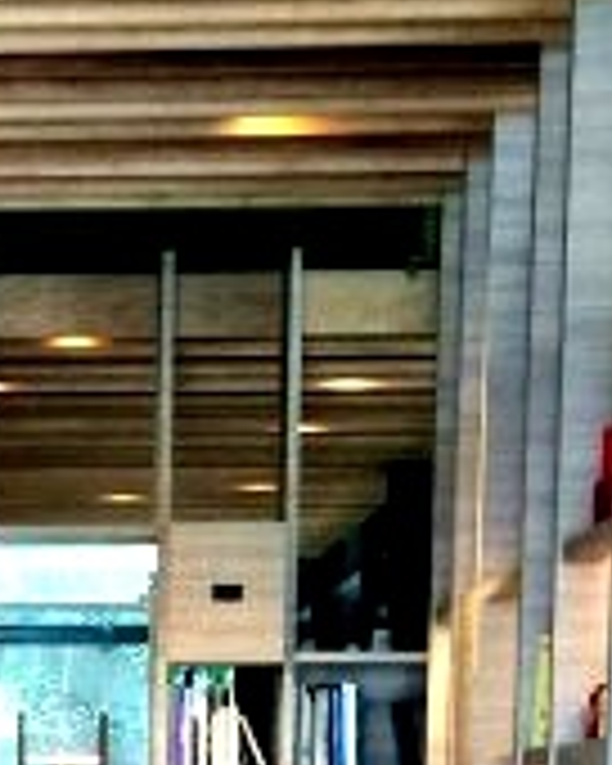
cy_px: 1080
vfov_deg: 13.8
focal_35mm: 133
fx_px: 3011
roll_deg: -0.9
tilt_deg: -4.1
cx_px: -248
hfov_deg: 11.2
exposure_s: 1/30
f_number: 2.2
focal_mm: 4.15
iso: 125
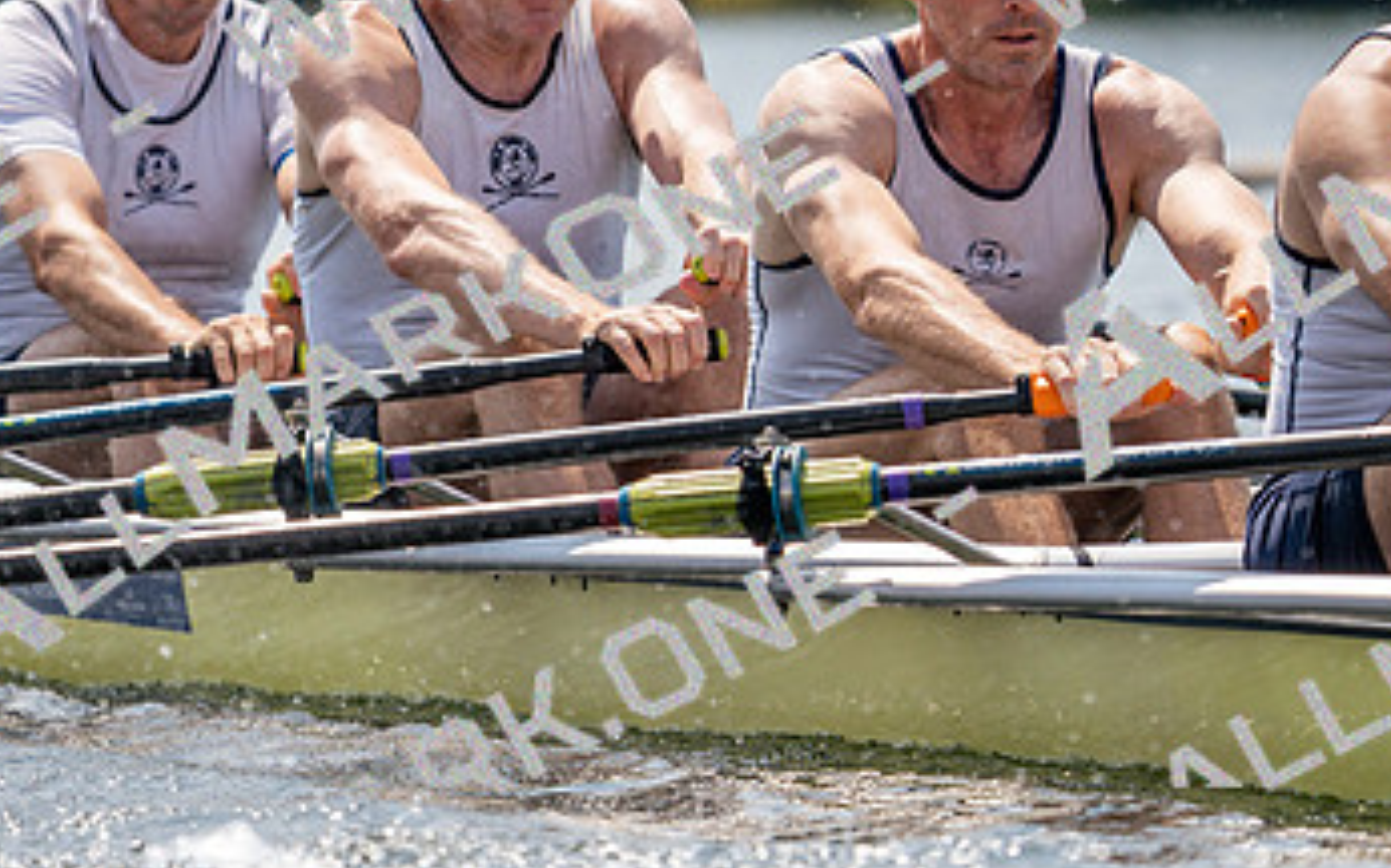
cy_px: 98
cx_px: 720
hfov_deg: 3.8
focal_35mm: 549
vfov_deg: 2.4
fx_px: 20805
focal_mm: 321
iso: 200
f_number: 6.3
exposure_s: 1/1600
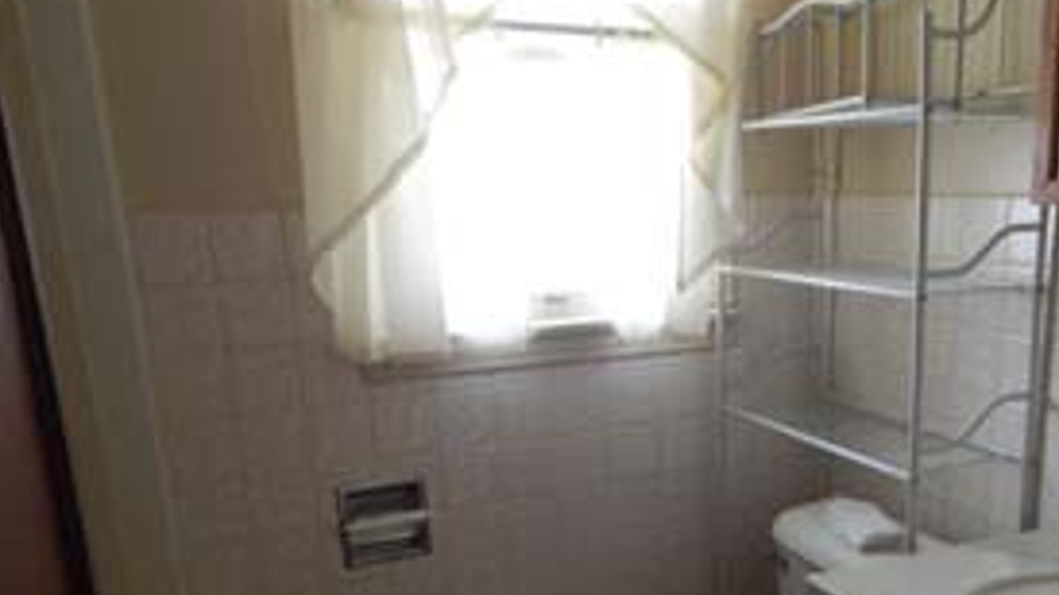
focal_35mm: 35
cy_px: 460
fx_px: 983
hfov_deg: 55.8
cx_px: 680
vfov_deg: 32.9
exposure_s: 1/13
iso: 400
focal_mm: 4
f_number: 3
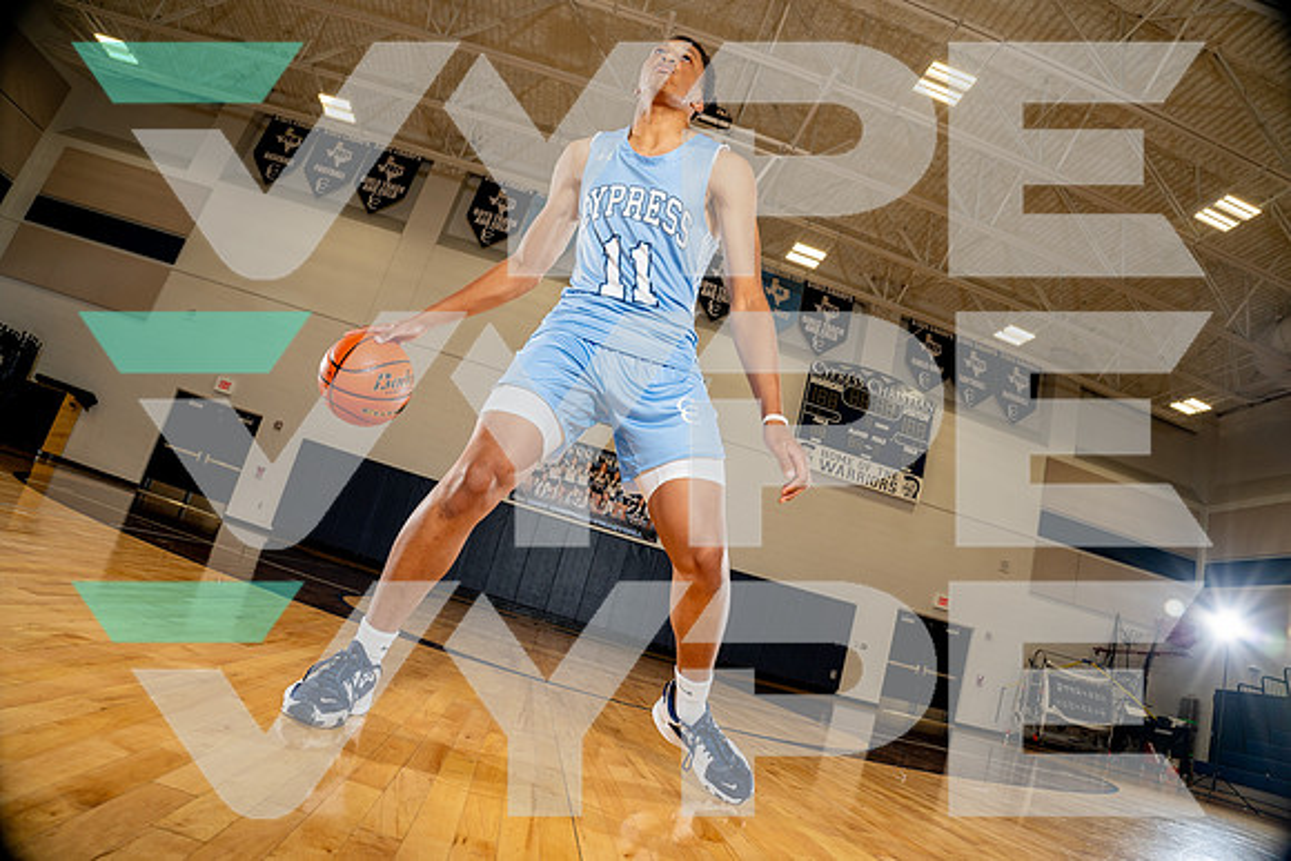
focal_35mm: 20
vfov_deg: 62.0
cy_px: 430
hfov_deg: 84.0
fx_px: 717
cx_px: 646
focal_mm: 20
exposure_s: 1/250
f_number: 5.6
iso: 400
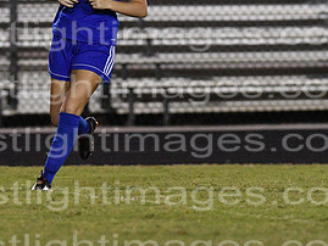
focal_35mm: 933
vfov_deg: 1.6
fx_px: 8844
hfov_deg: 2.1
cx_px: 93
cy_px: 63
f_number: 3.5
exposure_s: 1/640
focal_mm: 300
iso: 10000
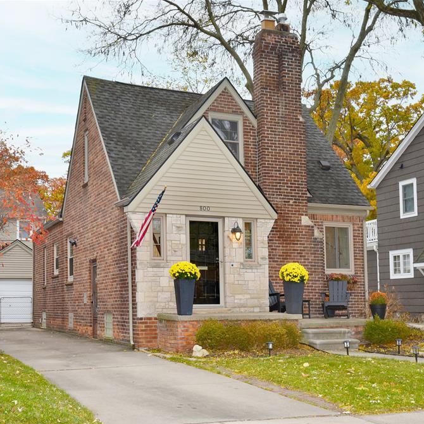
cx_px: 258
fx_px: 540
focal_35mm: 39
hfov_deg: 42.6
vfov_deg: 42.8
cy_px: 215
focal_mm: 30
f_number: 10
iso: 640
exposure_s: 1/80
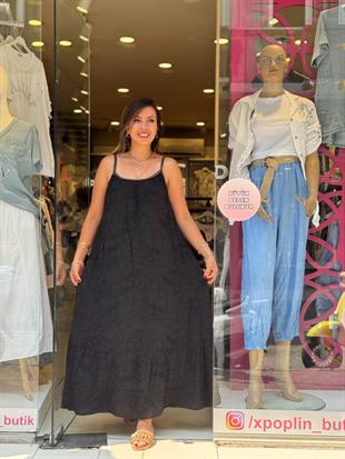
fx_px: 638
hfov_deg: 30.3
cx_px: 172
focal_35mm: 48
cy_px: 230
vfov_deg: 39.6
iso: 64
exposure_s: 1/439
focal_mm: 6.76
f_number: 1.78
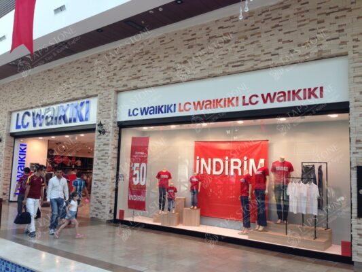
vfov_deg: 43.0
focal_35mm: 33
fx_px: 345
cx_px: 181
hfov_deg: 55.3
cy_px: 136
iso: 64
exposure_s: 1/120
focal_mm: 4.12
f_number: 2.4
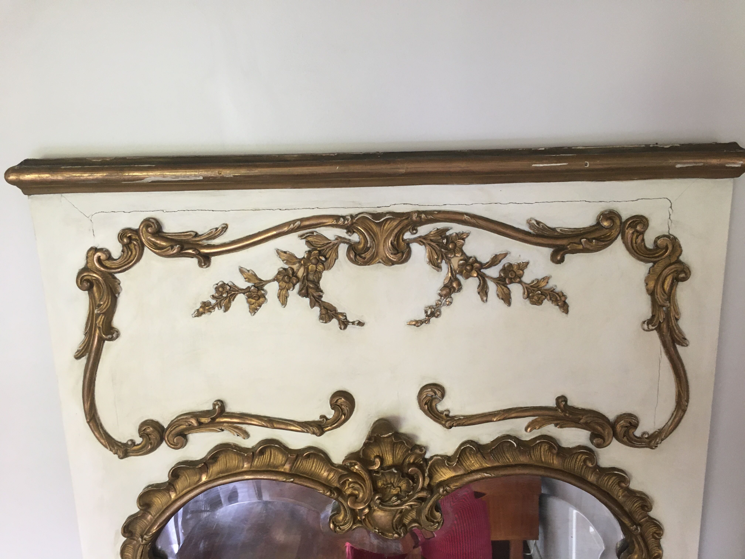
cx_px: 372
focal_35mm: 29
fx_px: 624
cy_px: 280
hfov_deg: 61.7
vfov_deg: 48.2
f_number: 2.2
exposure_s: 1/33
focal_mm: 4.15
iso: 125
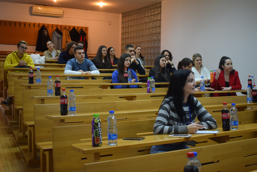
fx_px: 268
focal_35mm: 38
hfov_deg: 51.3
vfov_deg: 35.5
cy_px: 86
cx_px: 128
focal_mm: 25
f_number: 4
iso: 900
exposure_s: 1/60
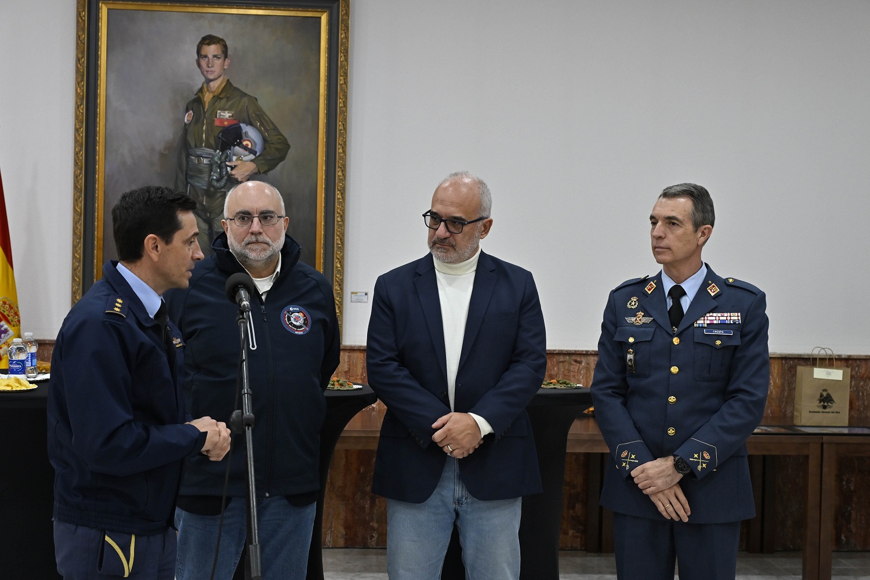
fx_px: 1281
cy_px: 290
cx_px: 435
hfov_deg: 37.5
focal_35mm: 53
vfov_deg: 25.5
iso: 2000
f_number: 6.3
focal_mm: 53
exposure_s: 1/100
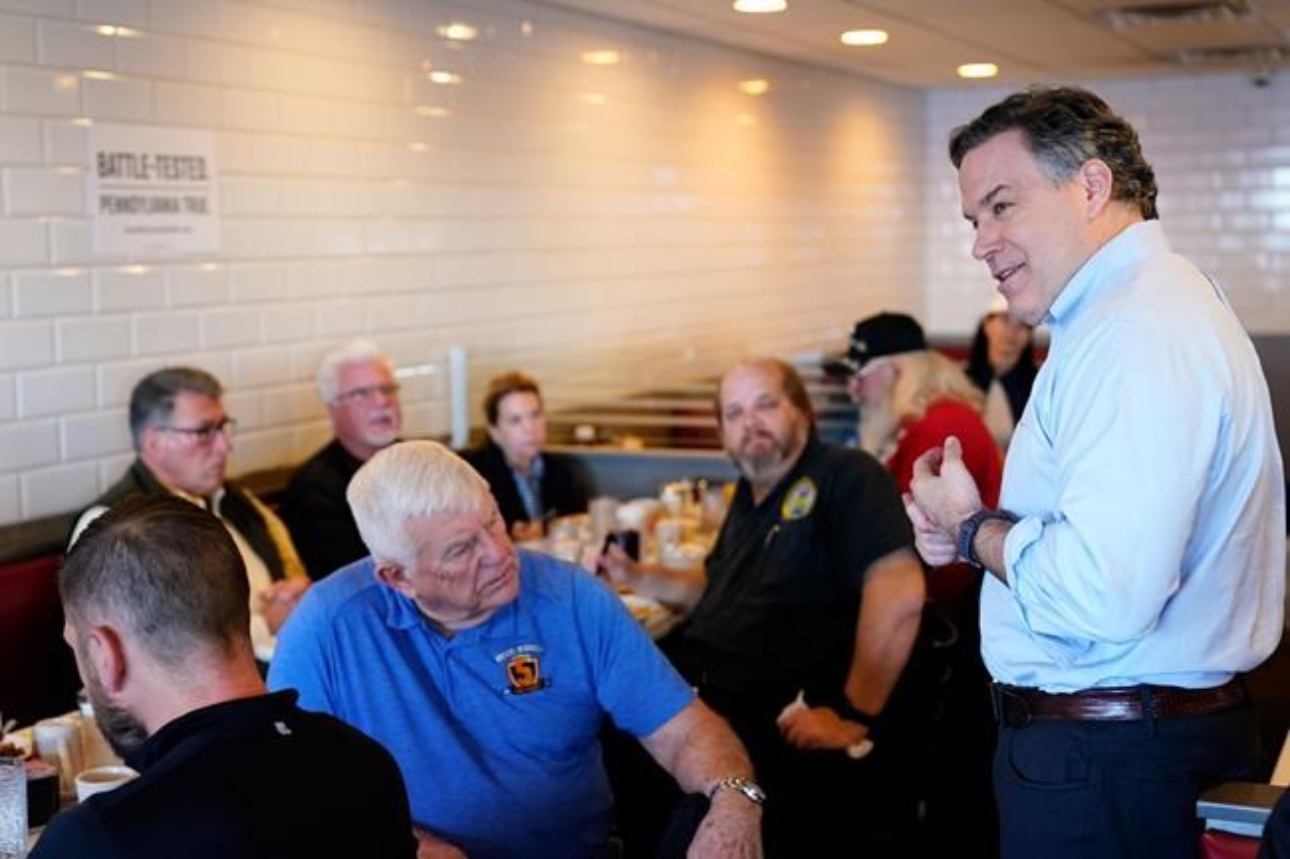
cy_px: 430
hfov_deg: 41.1
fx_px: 1719
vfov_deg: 28.1
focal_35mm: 48
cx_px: 645
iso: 4000
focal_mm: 48
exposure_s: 1/400
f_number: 2.8
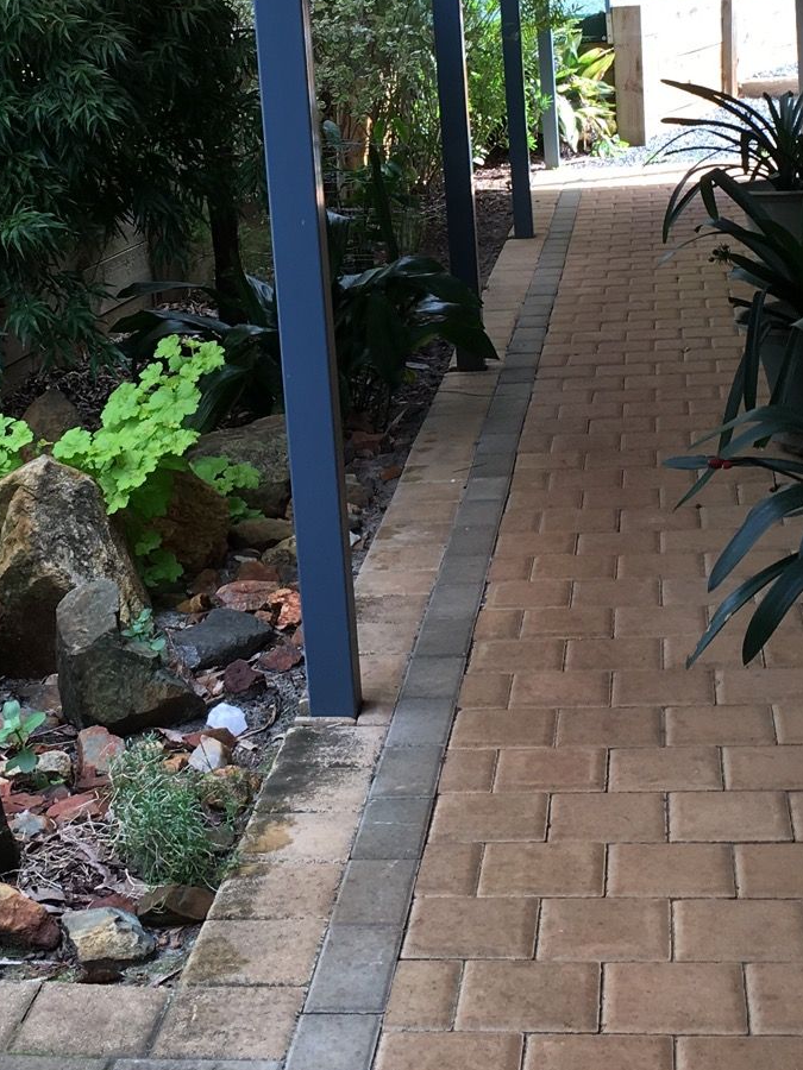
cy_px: 194
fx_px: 2041
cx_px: 296
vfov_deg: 28.7
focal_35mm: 66
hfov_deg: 22.2
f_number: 2.2
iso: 25
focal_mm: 4.15
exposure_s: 1/135
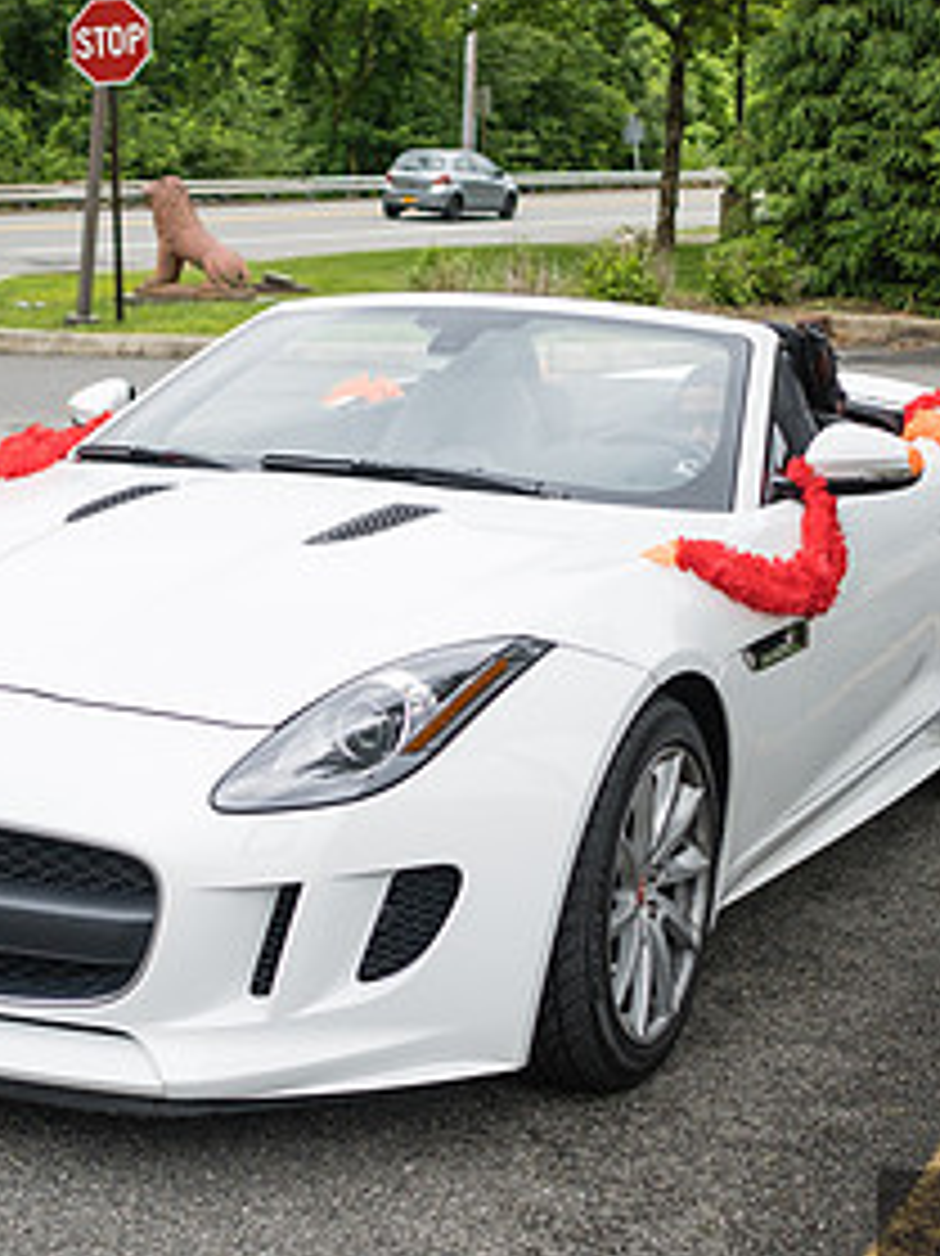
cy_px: 583
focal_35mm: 70
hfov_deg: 21.0
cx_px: 378
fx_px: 2536
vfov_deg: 27.8
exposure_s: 1/4000
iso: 80
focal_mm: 23
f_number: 2
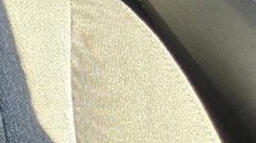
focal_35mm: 197
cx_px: -685
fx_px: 1335
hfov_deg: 8.0
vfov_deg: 6.0
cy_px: -125
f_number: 1.8
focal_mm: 5.4
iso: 200
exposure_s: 1/120
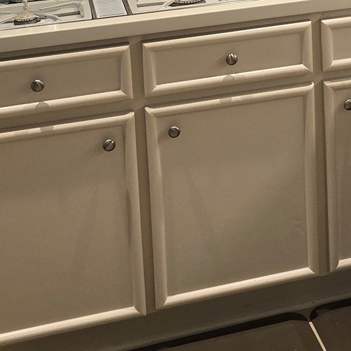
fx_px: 952
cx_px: 367
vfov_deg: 19.1
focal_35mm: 83
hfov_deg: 20.1
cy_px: -120
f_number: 1.7
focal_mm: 6.3
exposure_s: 1/60
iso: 64
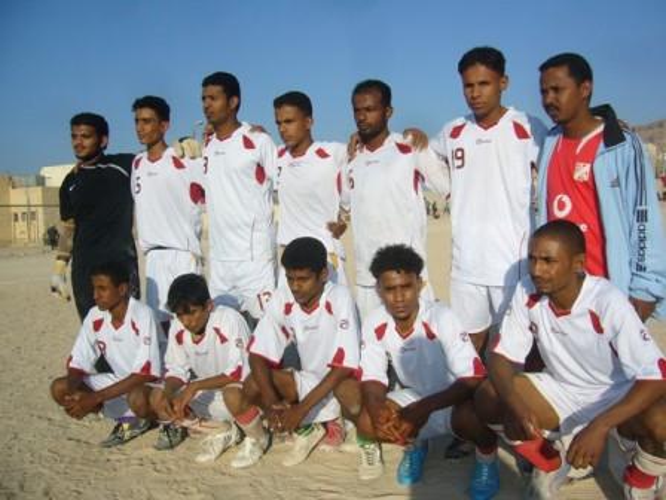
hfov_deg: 52.6
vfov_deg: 40.7
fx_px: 673
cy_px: 250
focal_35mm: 35
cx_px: 333
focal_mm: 5.8
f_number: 5.6
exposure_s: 1/1000
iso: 100
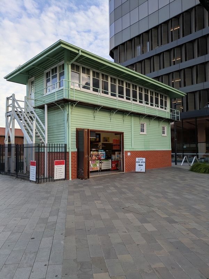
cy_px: 140
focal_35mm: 25
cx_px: 104
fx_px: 201
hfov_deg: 54.9
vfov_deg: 69.4
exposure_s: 1/357
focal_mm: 5.43
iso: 47
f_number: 1.89
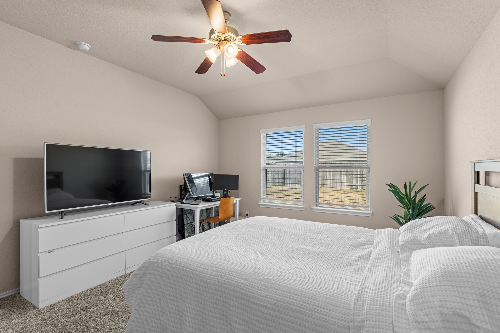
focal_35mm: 16
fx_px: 222
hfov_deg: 96.7
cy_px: 166
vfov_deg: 73.7
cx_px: 250
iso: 100
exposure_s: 1/1.67
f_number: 5.6
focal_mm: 16
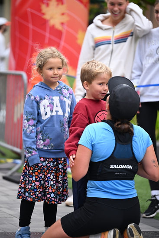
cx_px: 80
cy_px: 119
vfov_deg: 14.6
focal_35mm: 140
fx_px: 927
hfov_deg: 9.8
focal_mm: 140
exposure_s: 1/1600
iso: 640
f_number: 2.8
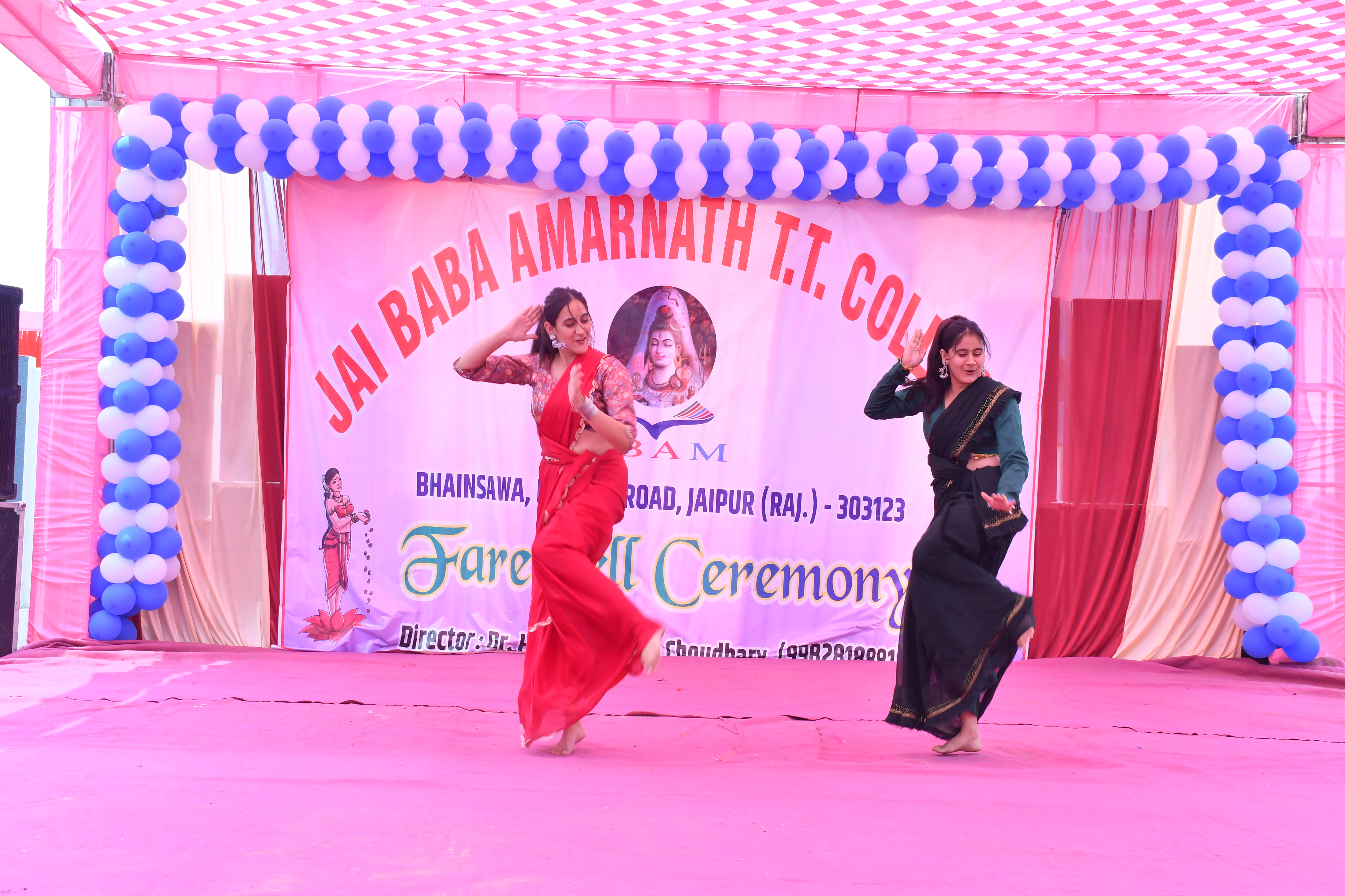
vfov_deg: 28.1
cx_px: 672
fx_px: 1793
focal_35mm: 48
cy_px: 448
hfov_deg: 41.1
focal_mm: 32
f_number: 10
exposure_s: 1/160
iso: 400
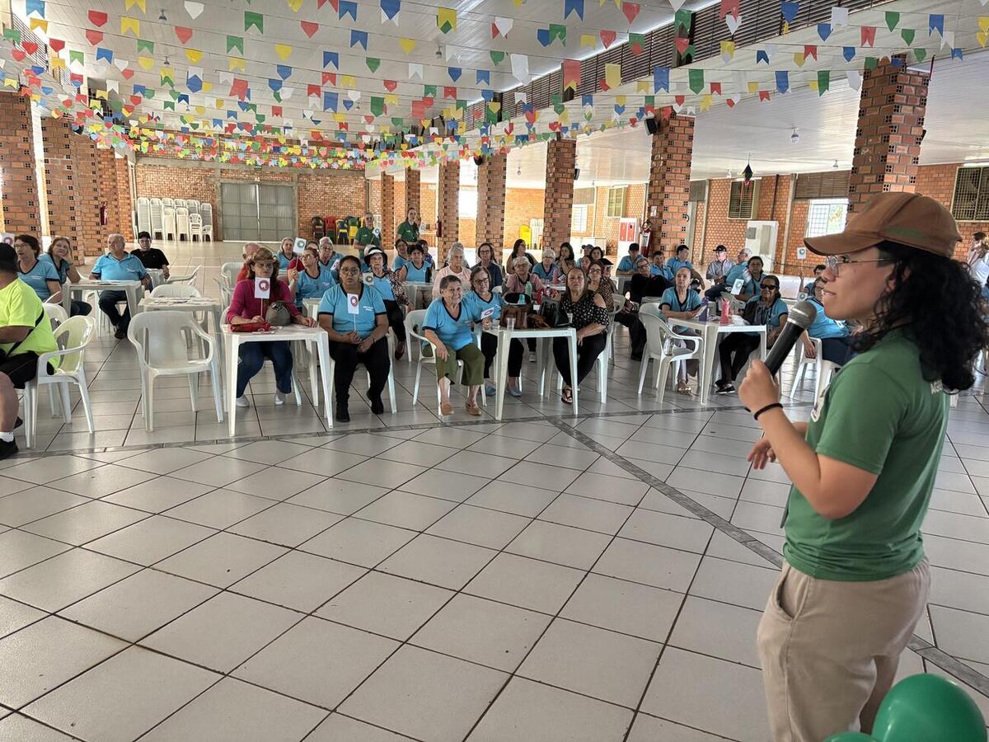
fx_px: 743
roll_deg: -1.7
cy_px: 371
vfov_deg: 53.1
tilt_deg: -11.9
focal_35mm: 26
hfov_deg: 67.3
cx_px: 494
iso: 500
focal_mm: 5.96
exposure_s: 1/40
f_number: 1.6
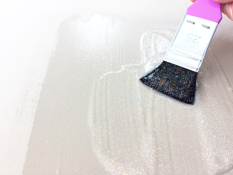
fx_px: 195
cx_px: 116
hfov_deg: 61.7
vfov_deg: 48.2
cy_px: 88
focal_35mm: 29
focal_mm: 4.15
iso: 50
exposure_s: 1/100
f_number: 2.2
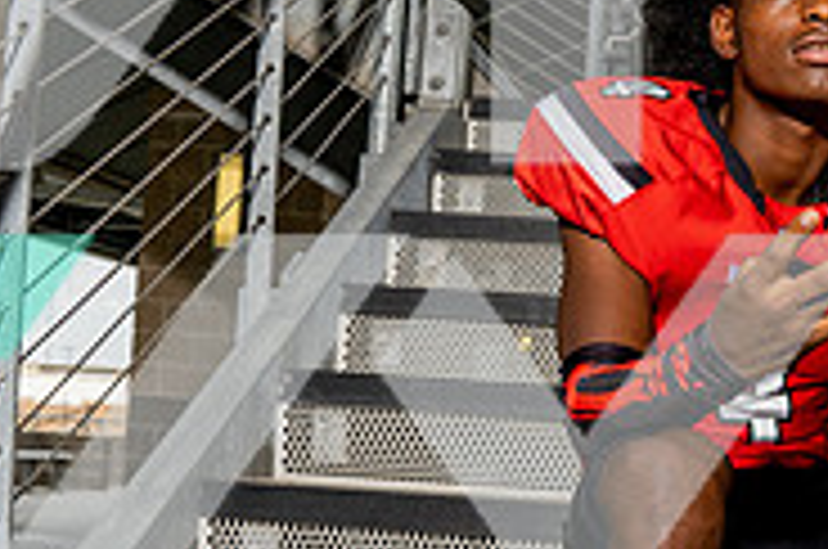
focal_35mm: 79
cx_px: 770
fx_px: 1814
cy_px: 475
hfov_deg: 24.8
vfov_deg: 17.0
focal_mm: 25
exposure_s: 1/250
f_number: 6.3
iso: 100
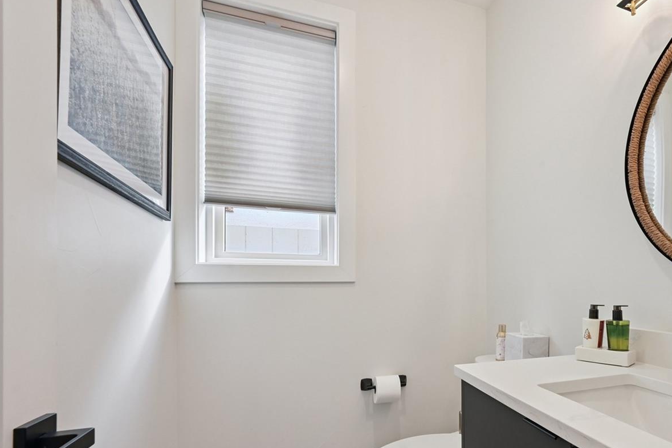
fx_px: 355
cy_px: 289
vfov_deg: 63.3
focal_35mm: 19
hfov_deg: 83.9
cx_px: 449
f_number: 10
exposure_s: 1/15
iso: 400
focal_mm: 14
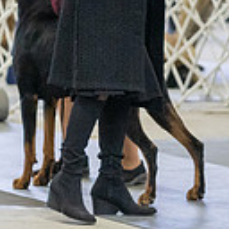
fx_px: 2672
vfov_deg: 4.9
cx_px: 270
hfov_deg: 4.9
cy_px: -90
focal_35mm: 357
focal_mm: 93
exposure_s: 1/320
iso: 6400
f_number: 3.5
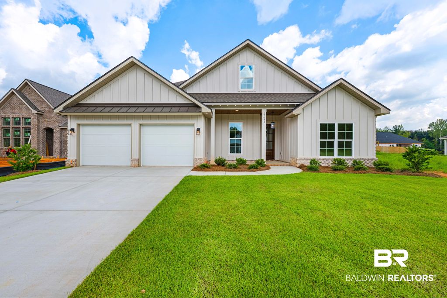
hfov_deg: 100.4
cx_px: 224
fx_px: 186
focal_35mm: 15
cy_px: 149
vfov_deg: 77.3
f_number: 11
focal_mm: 15
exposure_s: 1/125
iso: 400
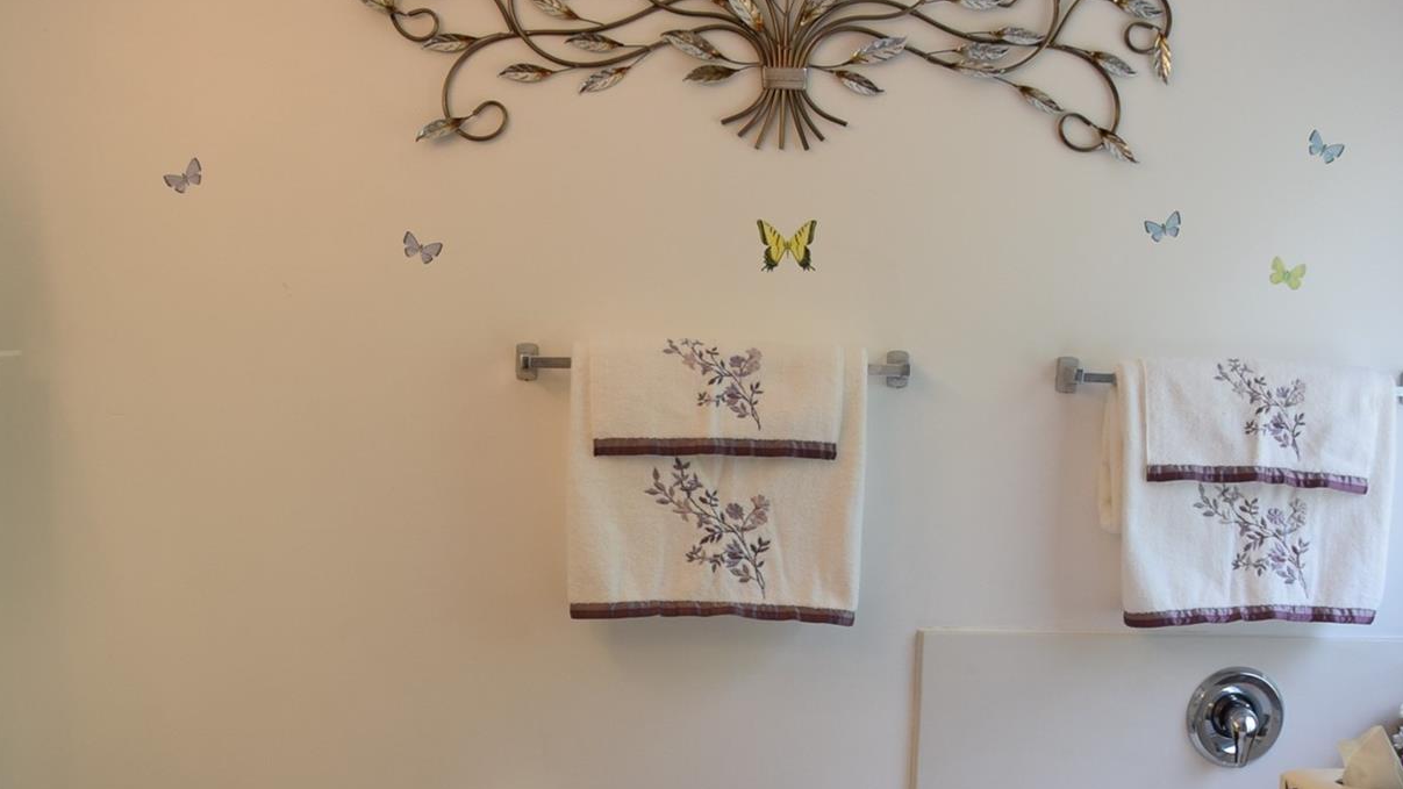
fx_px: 1786
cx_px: 664
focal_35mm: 48
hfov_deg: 42.9
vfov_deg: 24.0
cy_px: 752
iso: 400
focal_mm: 18
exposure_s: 1/100
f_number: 5
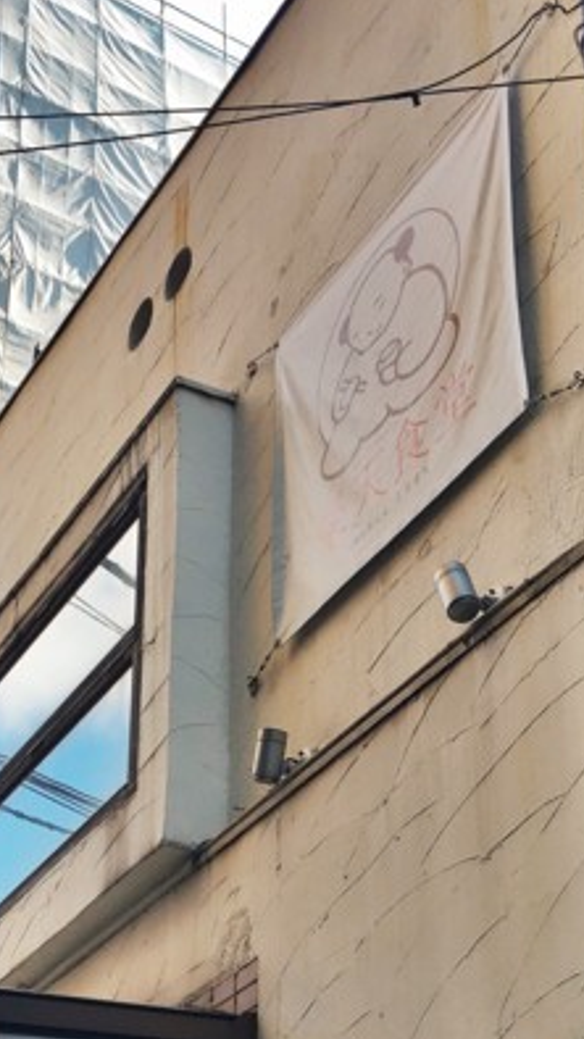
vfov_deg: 31.0
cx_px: 213
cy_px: 979
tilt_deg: +25.2
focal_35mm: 64
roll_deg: -1.1
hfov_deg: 18.8
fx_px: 1763
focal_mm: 4.15
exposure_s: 1/224
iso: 25
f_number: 2.2
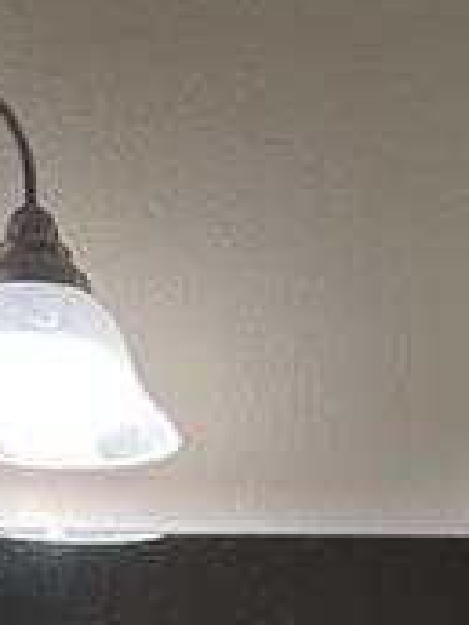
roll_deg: +1.3
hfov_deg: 8.1
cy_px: 1846
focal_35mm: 181
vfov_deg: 9.0
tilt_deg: -9.3
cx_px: 622
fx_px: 3270
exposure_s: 1/120
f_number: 1.6
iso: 80
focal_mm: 4.2
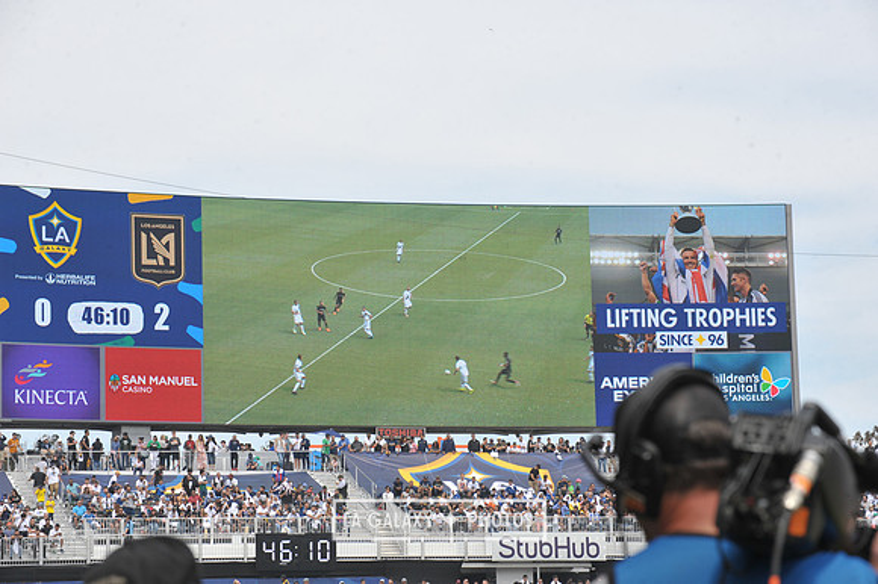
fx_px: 3169
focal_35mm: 130
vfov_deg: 10.5
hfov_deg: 15.8
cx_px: 439
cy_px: 292
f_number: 10
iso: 320
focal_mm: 130
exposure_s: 1/400
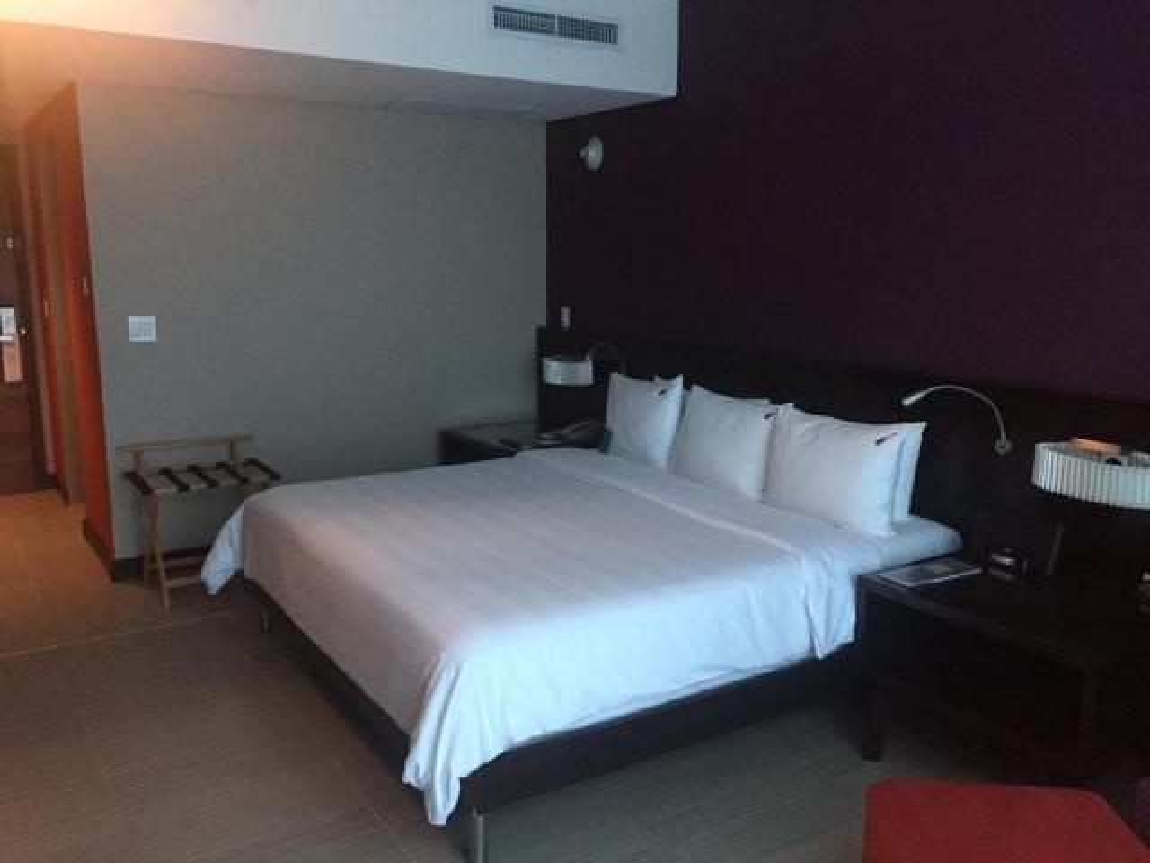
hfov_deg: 61.7
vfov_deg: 48.2
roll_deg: -1.5
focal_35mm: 29
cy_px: 432
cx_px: 575
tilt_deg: -9.9
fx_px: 963
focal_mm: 4.15
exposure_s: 1/30
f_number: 2.2
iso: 200
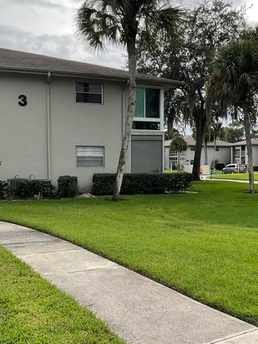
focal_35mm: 45
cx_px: 159
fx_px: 448
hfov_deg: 32.0
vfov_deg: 42.0
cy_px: 193
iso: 16
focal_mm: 3
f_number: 1.8
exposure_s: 1/200
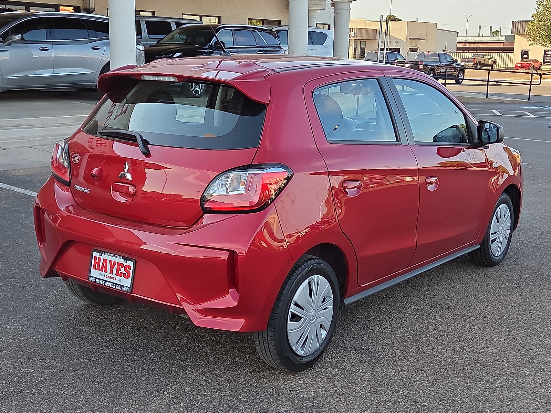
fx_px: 716
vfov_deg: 32.2
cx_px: 276
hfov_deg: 42.1
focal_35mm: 45
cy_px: 206
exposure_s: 1/345
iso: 25
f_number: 1.8
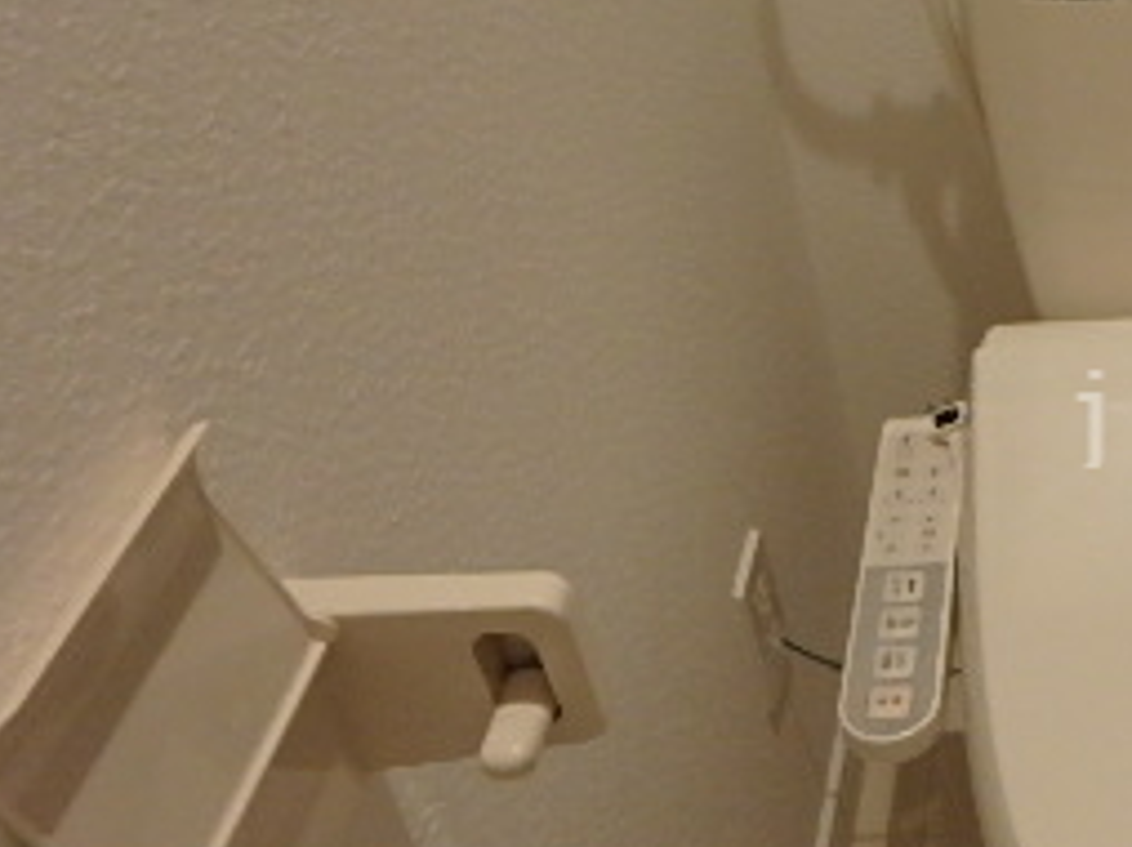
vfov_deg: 27.5
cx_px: 1373
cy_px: 415
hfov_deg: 30.5
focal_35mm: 53
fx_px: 1732
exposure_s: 1/30
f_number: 3.5
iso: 320
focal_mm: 3.7
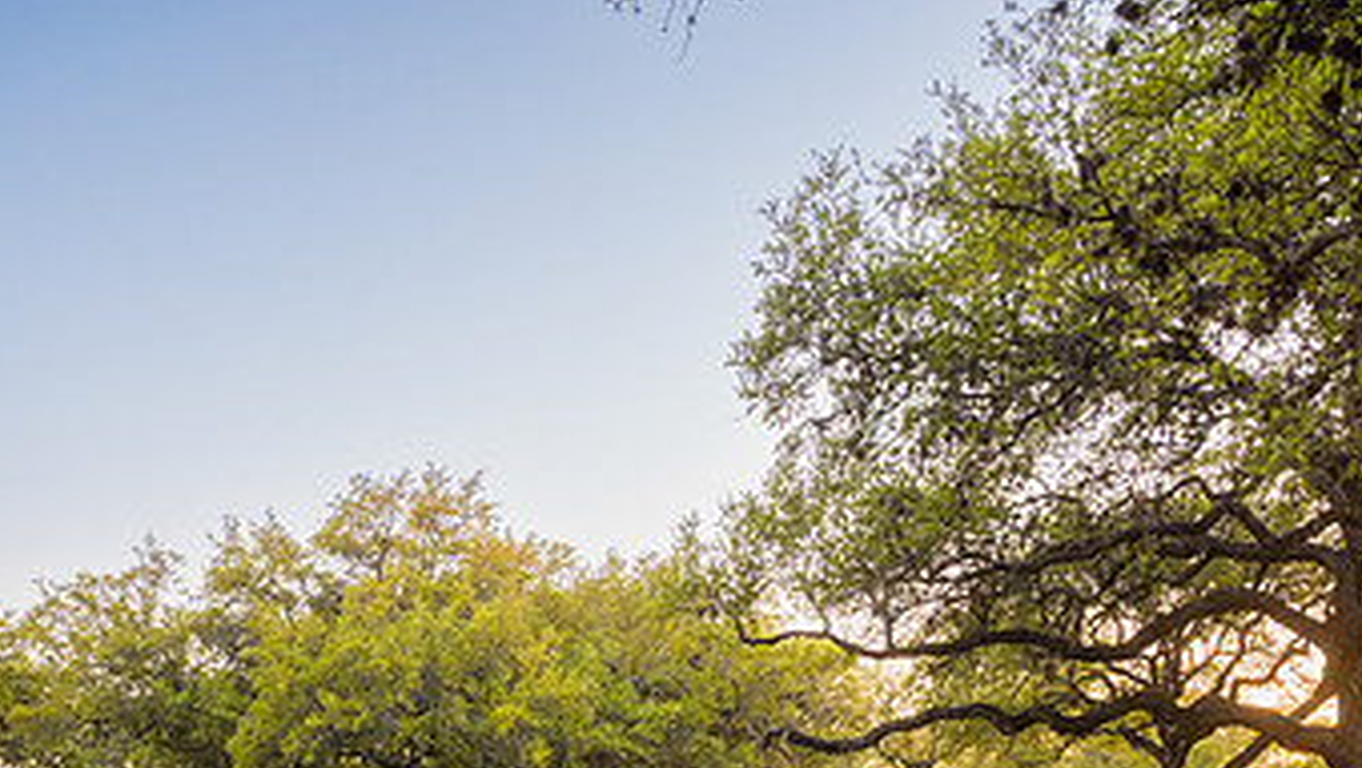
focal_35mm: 43
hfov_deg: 47.3
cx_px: 675
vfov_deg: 26.5
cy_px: 732
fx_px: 1554
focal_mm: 24
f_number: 4
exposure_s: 1/500
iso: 1000
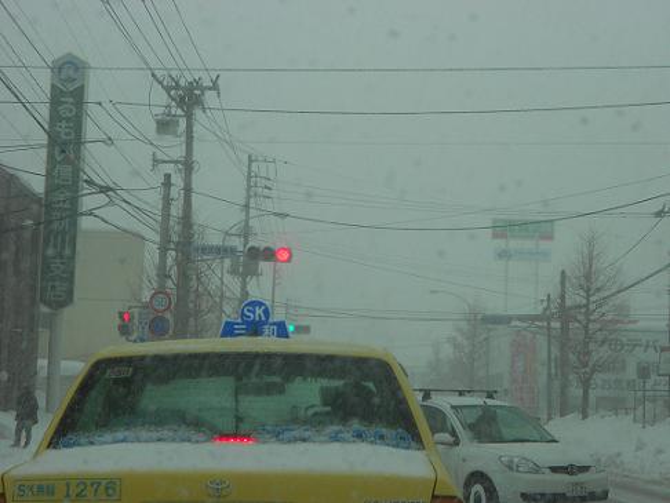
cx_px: 335
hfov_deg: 25.6
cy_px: 252
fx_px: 1472
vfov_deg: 19.4
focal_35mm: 76
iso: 80
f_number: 5.8
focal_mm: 13.5
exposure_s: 1/200
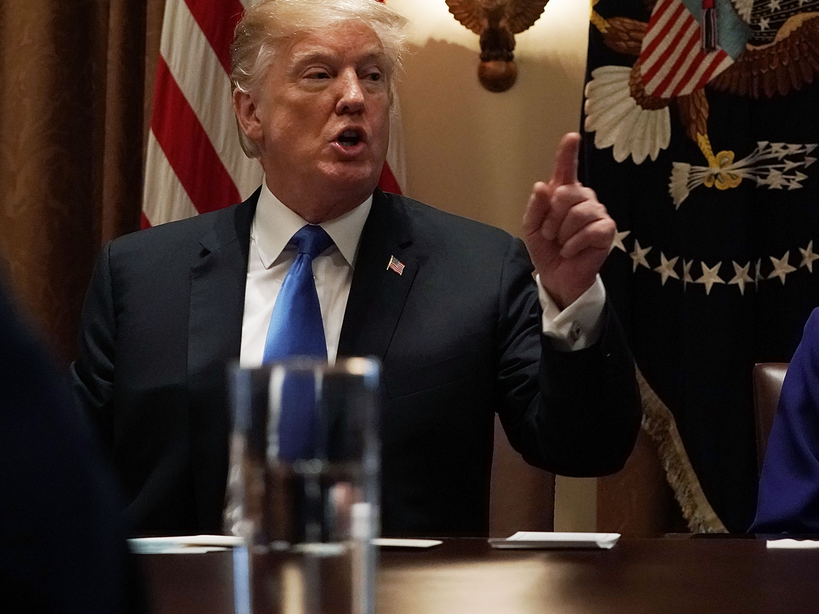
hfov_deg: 19.4
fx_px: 2390
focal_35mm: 101
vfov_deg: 14.6
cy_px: 361
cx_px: 547
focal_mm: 71
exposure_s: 1/160
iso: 6400
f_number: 6.3
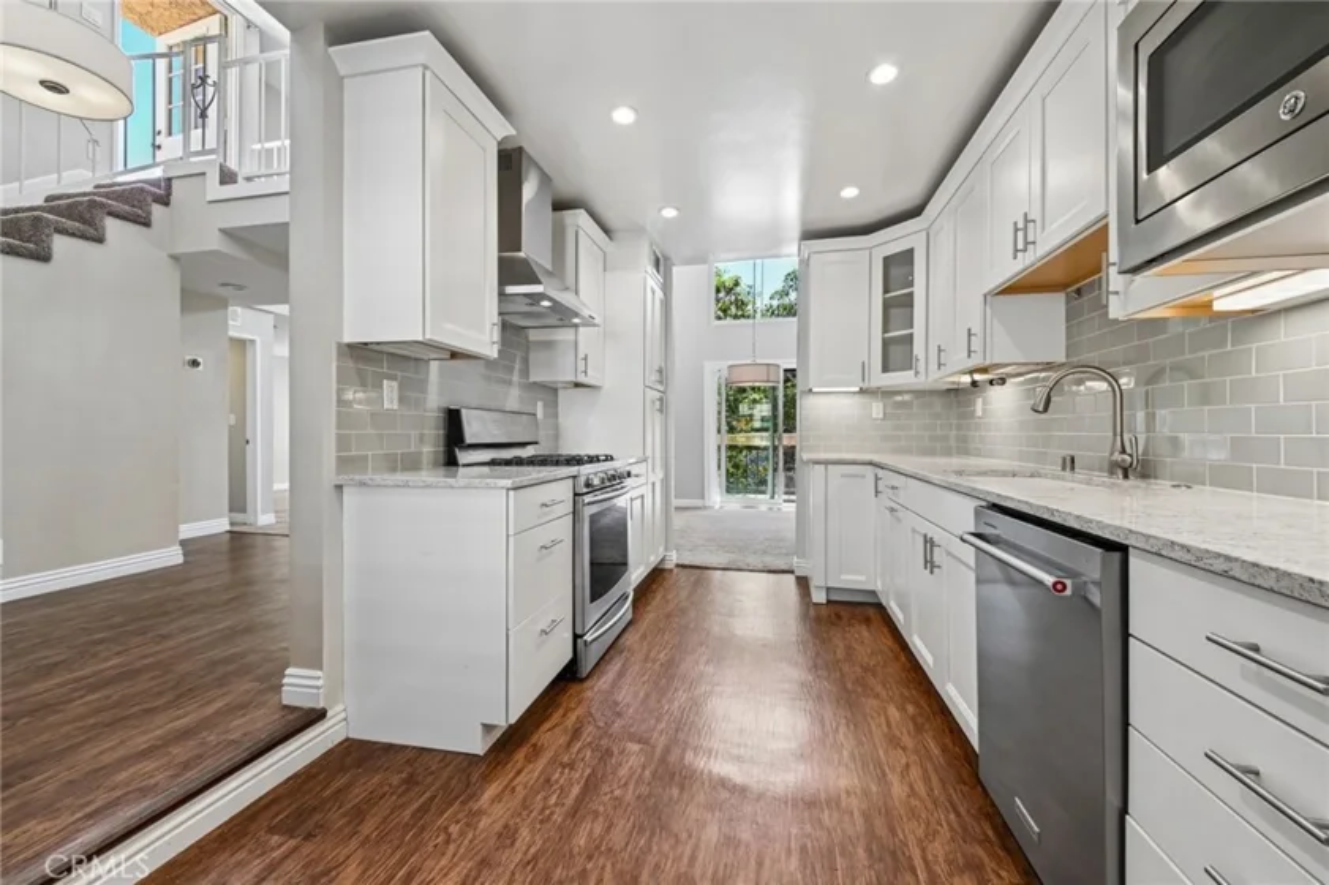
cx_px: 664
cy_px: 442
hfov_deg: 104.3
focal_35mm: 14
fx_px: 517
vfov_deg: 81.2
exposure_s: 1/8
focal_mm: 14
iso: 250
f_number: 8
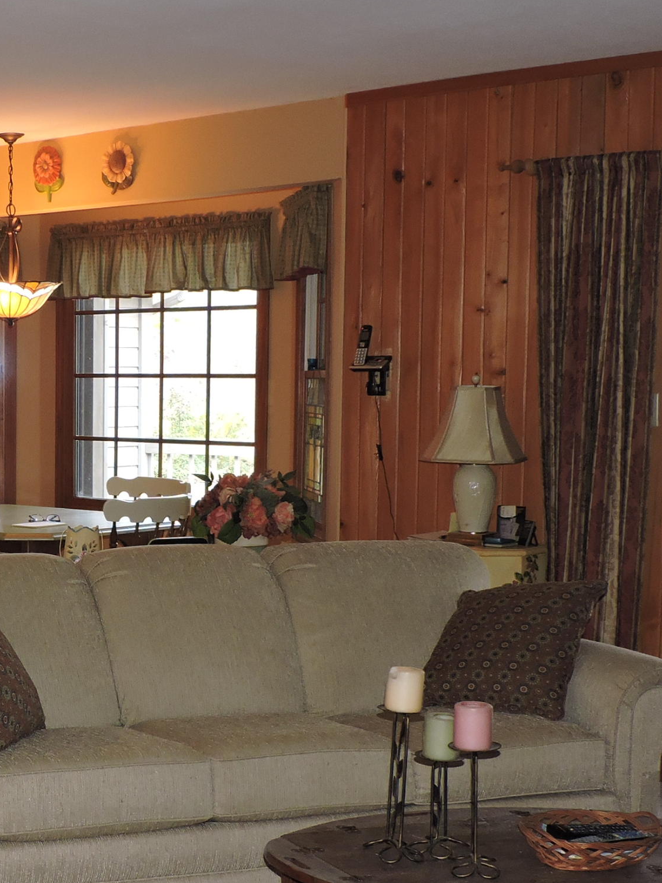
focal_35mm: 66
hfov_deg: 21.3
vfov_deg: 29.3
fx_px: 1683
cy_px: 542
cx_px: -43
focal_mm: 5.9
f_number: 3.2
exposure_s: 1/30
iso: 200
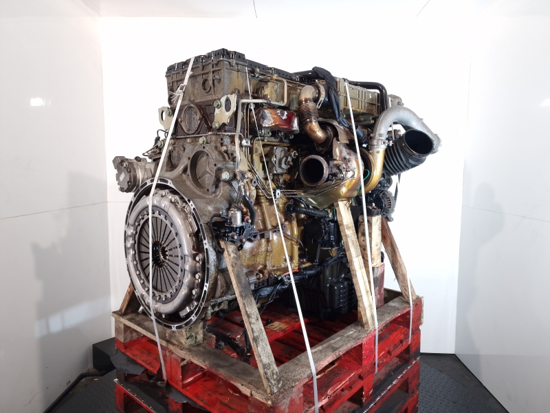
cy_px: 206
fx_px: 365
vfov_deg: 58.9
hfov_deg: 73.9
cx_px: 275
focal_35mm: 23
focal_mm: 6.4
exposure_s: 1/50
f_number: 1.8
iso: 100
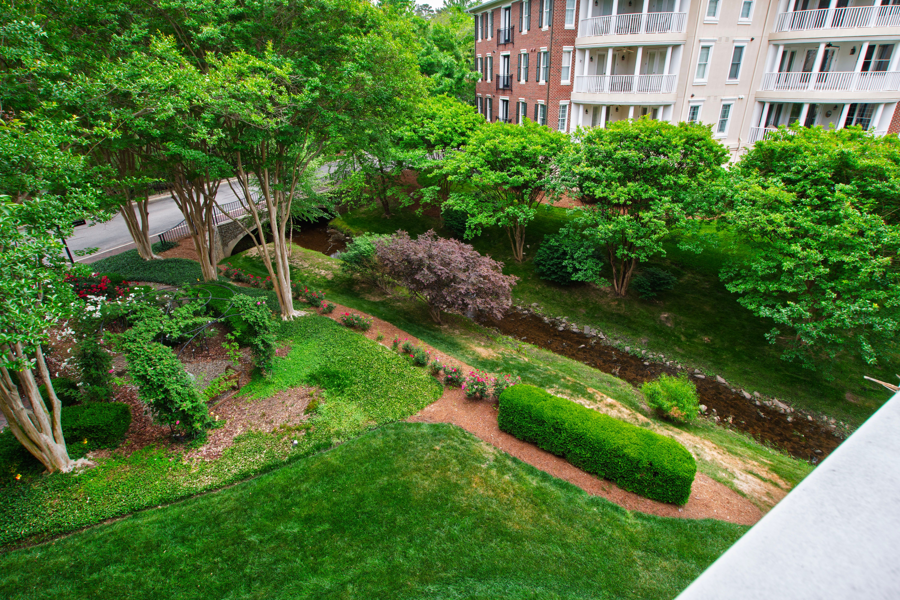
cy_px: 300
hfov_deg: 100.4
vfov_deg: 77.3
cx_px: 450
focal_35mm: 15
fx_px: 375
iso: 100
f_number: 8
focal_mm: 10
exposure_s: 1/25
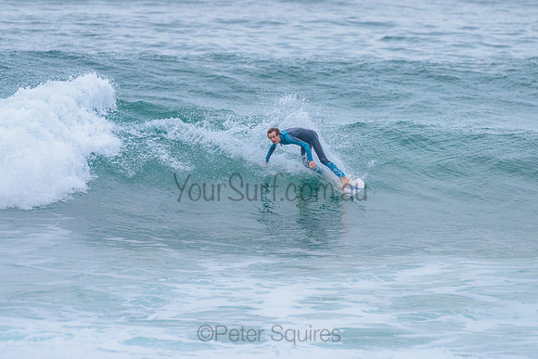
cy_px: 139
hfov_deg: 3.4
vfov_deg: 2.2
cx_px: 260
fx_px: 9147
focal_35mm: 612
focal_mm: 500
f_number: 5.6
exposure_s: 1/2000
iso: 1400
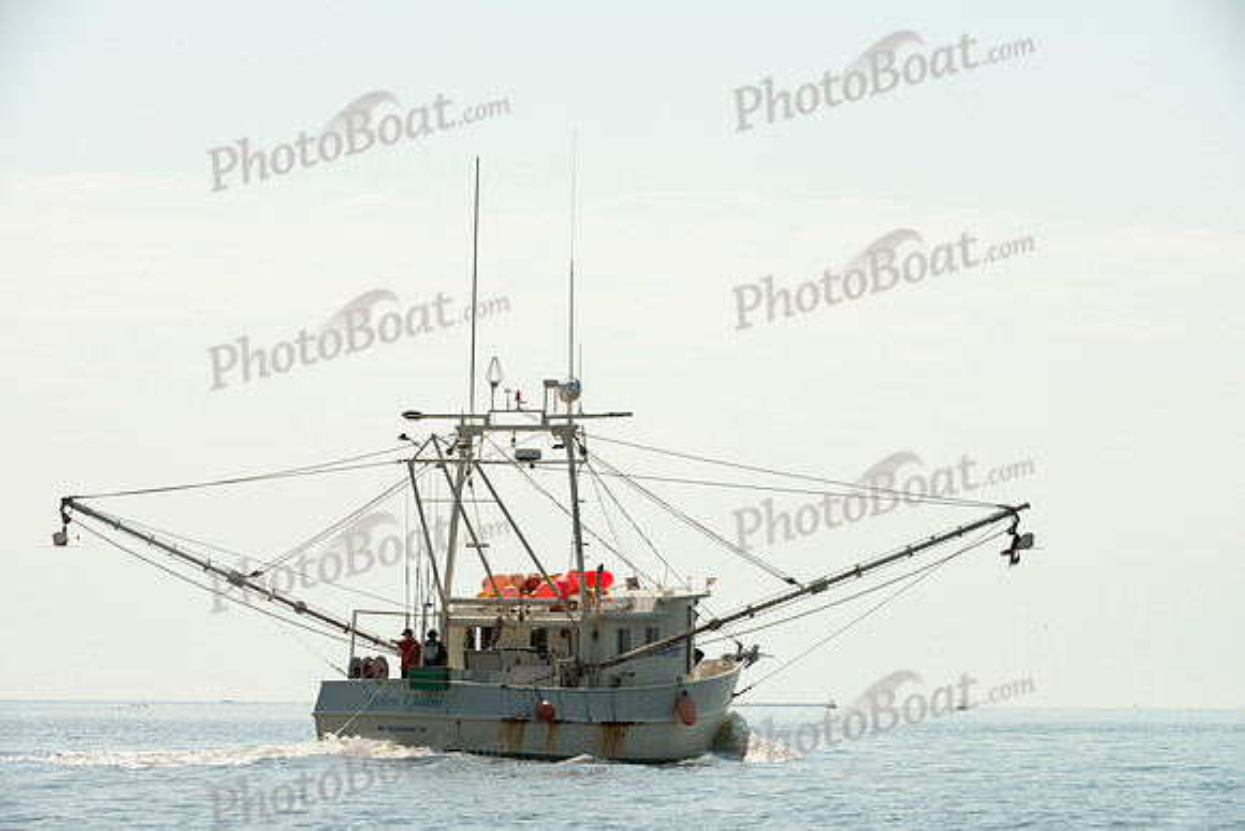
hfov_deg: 10.3
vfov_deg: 6.9
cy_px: 416
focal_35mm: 200
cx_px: 622
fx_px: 6918
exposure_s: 1/640
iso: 200
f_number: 13
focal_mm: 200
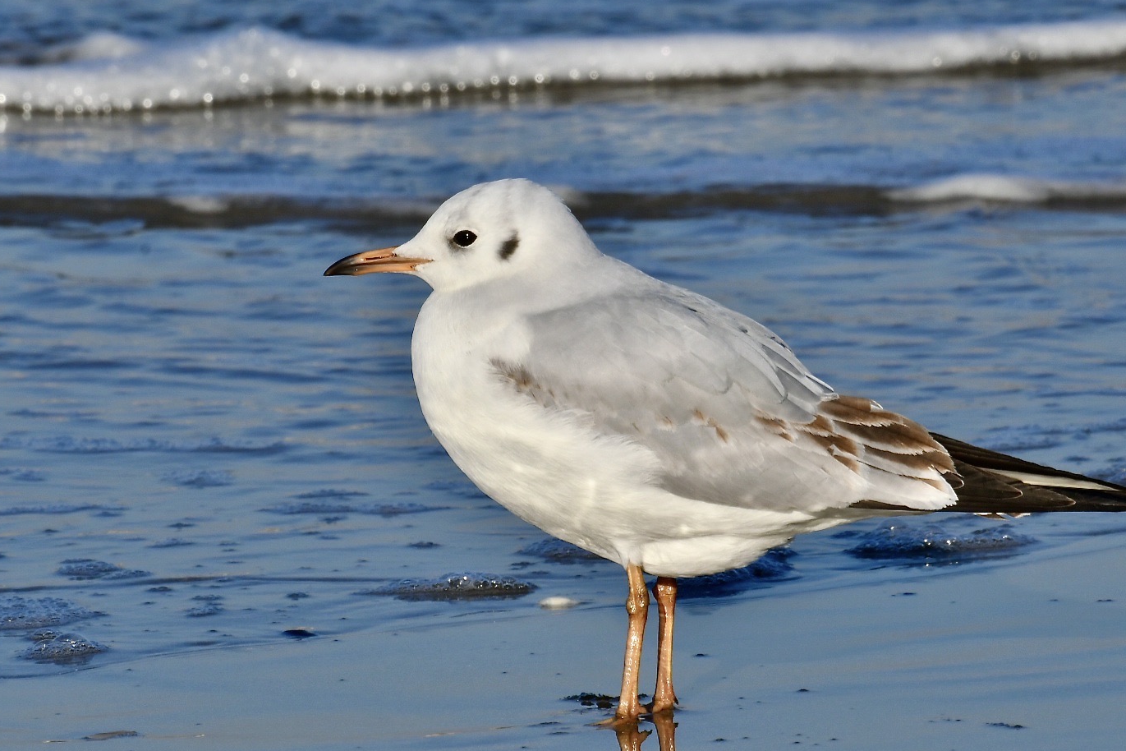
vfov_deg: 1.2
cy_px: 394
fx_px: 36967
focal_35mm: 1182
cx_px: 655
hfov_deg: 1.7
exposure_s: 1/400
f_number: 18
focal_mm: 500
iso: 250
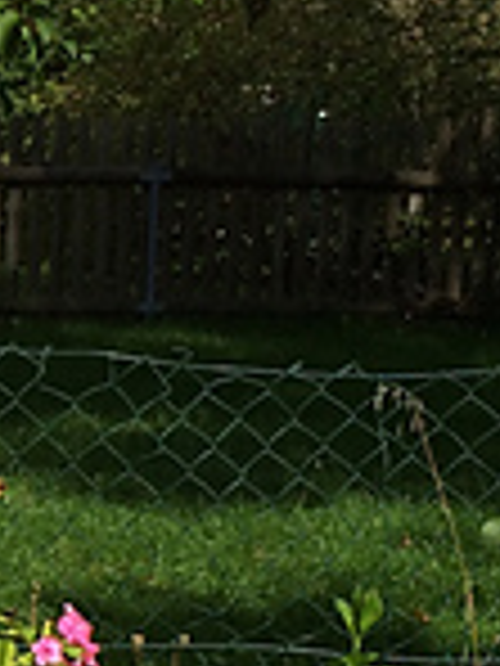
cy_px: 544
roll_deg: -0.2
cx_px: -378
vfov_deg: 15.6
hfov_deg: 11.1
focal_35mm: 125
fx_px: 2407
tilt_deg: -13.3
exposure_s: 1/1866
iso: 32
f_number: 2.2
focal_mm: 4.15
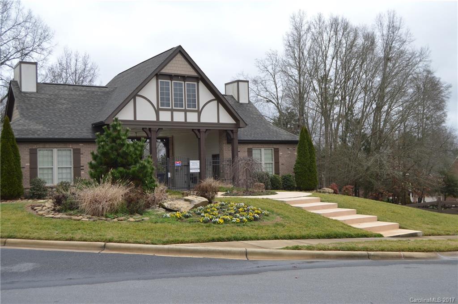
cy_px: 152
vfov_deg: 34.1
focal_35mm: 39
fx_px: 496
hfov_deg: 49.6
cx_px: 229
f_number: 6.3
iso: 100
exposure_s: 1/160
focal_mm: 26
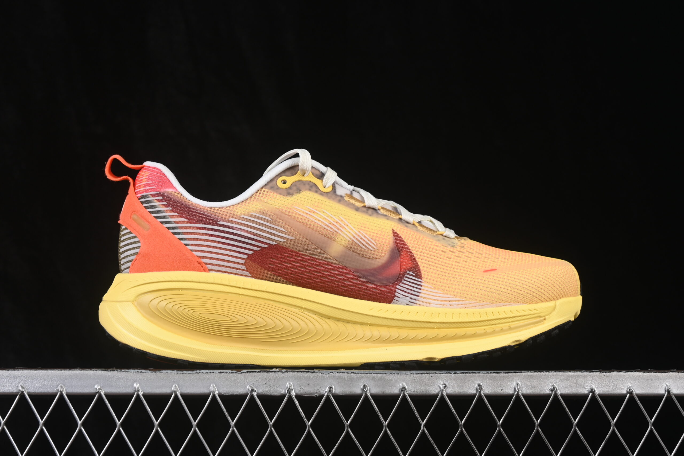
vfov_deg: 18.2
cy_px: 228
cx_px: 342
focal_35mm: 75
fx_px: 1425
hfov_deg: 27.0
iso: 160
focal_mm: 50
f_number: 8
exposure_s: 1/80
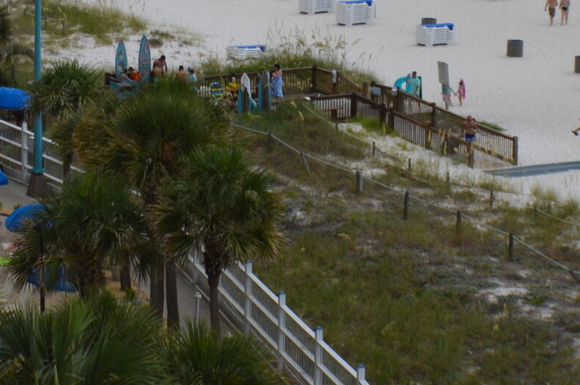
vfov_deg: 6.8
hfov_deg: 10.2
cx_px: 148
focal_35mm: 201
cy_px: -114
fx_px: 3234
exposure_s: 1/250
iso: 100
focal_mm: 35
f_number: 8
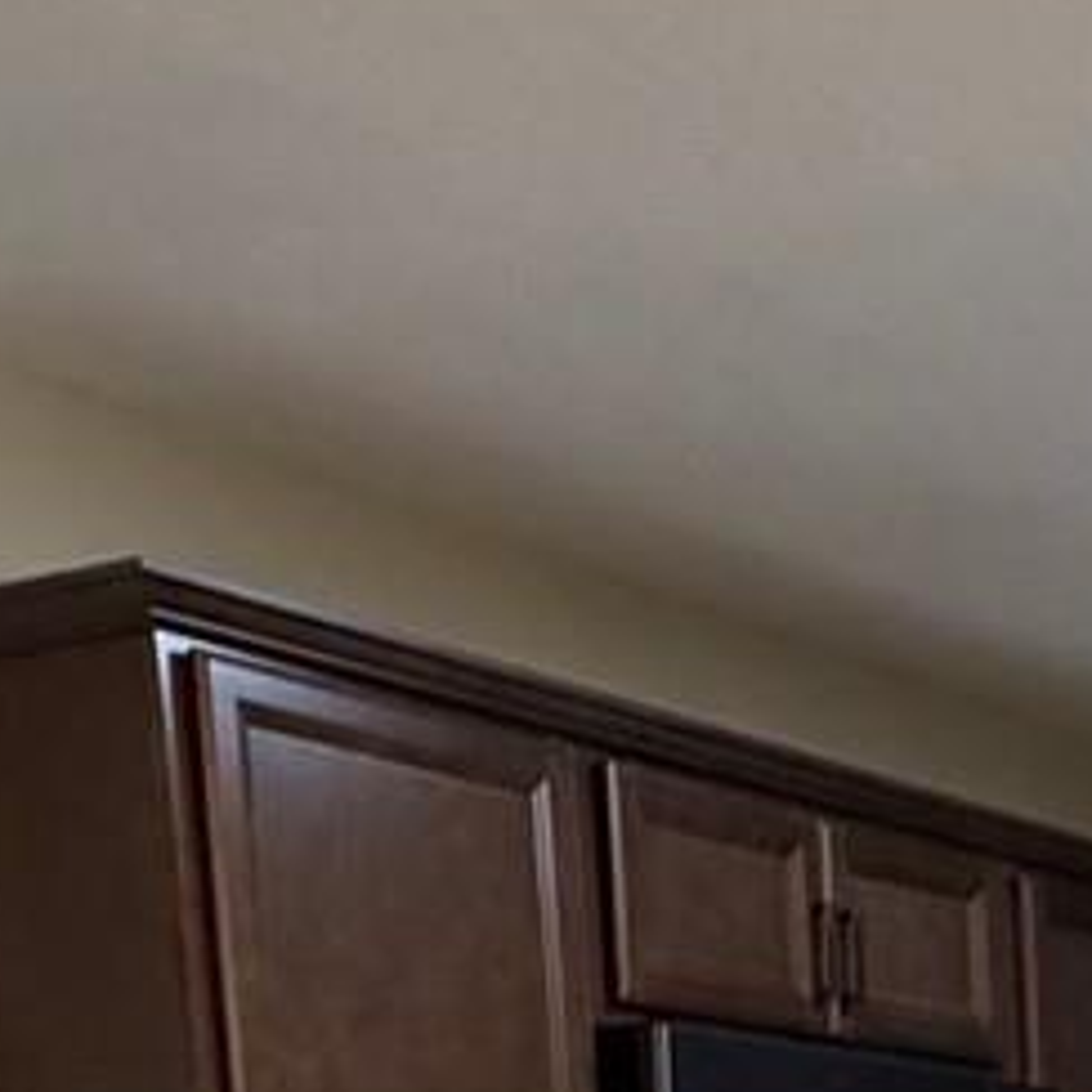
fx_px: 2891
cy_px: 1983
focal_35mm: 81
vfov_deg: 17.3
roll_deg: +0.7
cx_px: 1504
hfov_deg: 19.4
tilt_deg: -10.3
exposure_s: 1/60
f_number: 2.2
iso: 200
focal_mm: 2.22
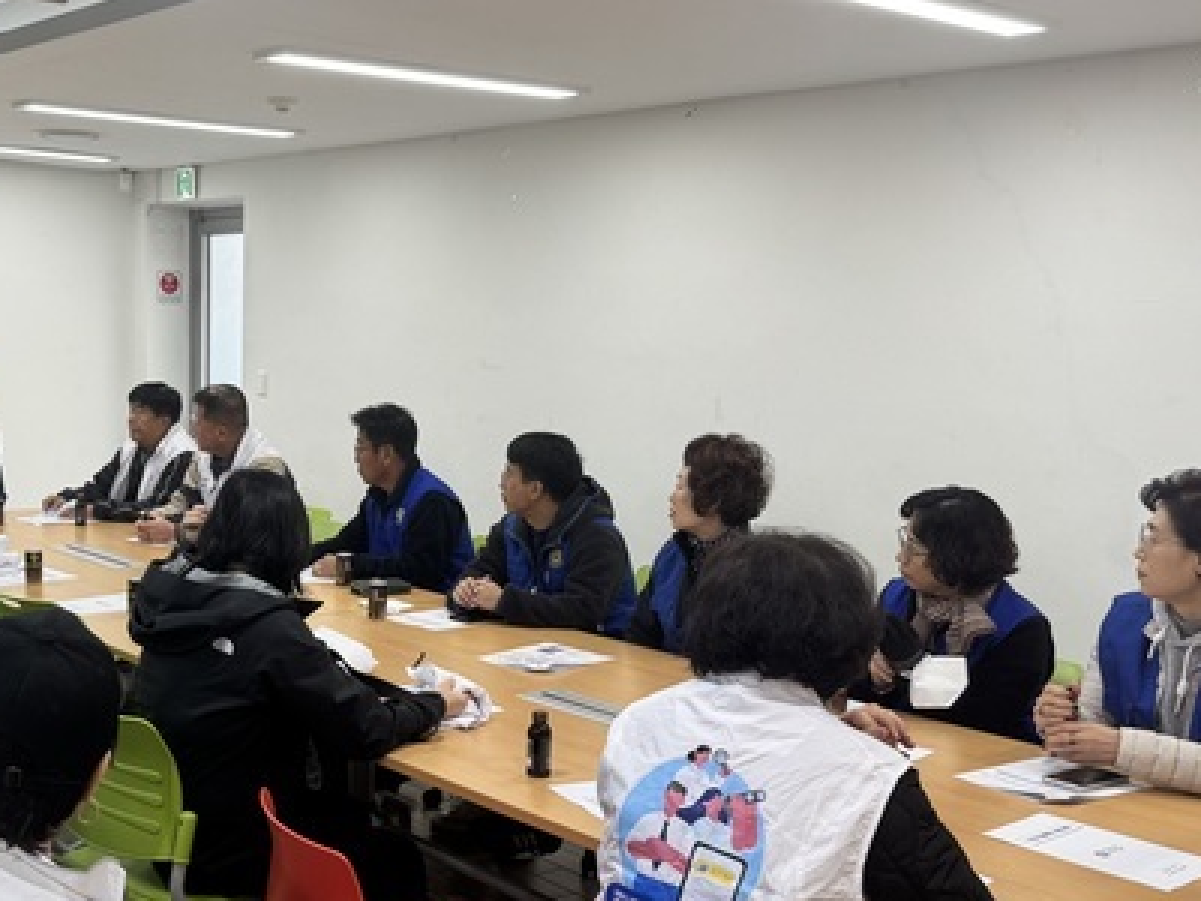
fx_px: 1457
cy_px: 548
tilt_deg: -9.5
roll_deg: -0.8
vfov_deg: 34.2
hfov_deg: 43.3
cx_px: 288
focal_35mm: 42
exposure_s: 1/120
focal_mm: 6.76
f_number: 1.78
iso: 80
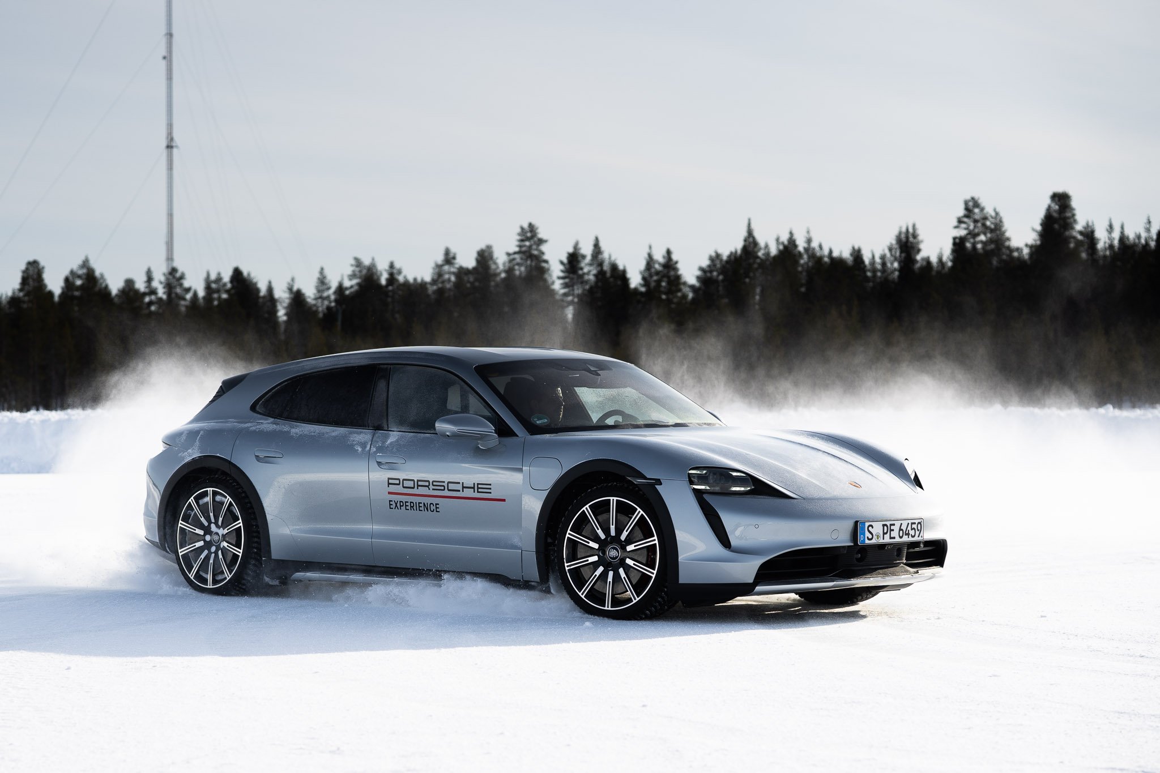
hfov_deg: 20.5
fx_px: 3204
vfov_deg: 13.8
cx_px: 481
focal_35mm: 99
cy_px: 452
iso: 100
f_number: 3.5
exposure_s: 1/1600
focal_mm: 85
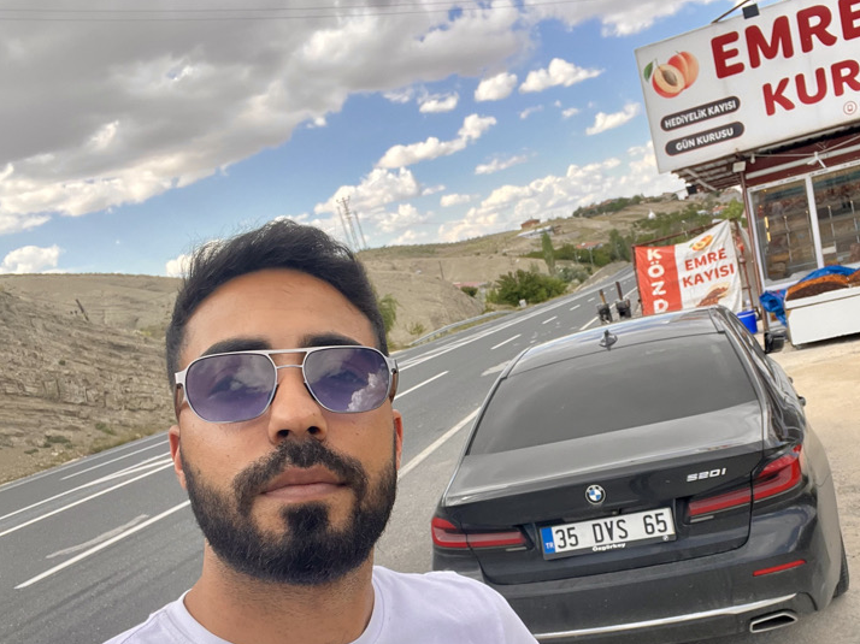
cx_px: 544
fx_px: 820
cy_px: 455
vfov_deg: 42.0
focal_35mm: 33
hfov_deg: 54.7
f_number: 2.2
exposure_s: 1/470
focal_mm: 2.71
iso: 32
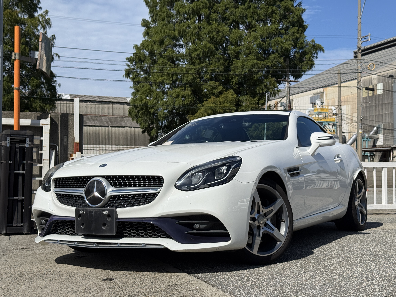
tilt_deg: +2.6
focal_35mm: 48
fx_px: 549
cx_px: 198
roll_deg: +0.3
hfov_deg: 39.7
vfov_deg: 30.3
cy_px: 148
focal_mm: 6.76
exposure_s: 1/11364
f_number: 1.78
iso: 80
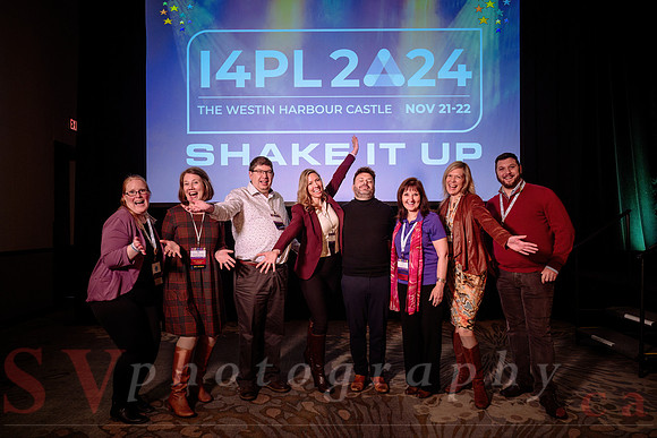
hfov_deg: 72.6
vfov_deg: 52.2
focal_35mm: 25
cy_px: 219
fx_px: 447
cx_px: 328
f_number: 3.5
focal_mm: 24.5
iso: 1000
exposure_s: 1/100
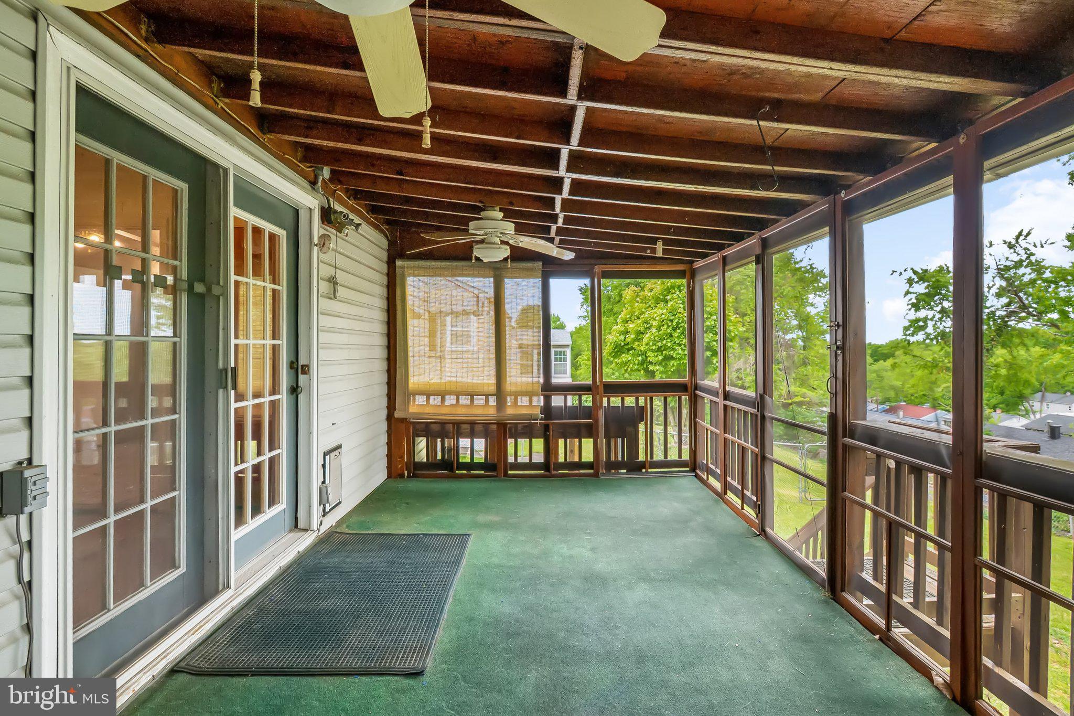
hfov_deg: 93.3
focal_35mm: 17
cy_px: 358
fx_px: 507
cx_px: 537
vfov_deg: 70.4
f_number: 8
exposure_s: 1/80
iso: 400
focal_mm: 11.5
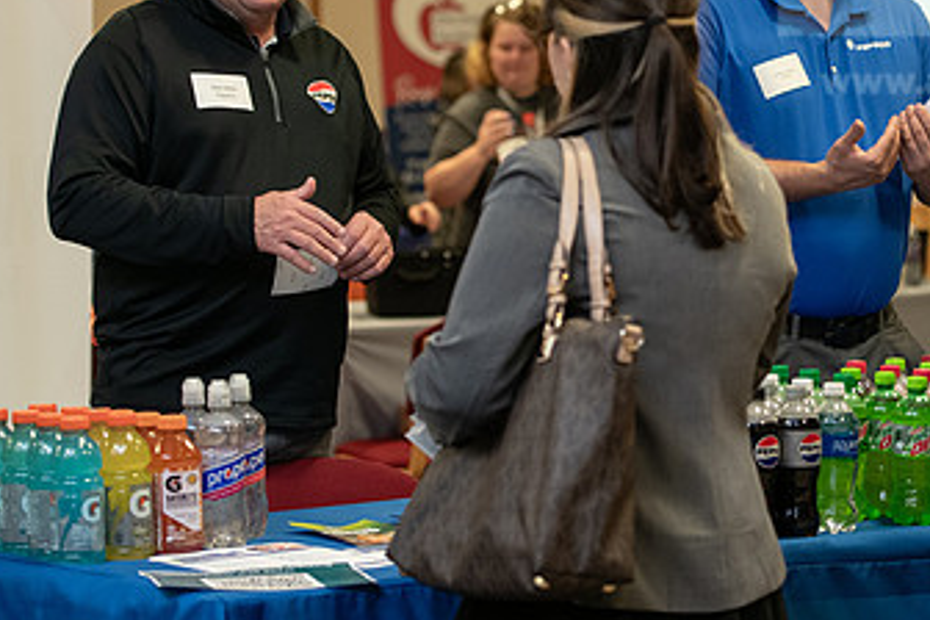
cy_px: 140
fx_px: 3565
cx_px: 695
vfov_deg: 9.9
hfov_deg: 14.8
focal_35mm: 138
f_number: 2.8
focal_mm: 80
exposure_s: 1/200
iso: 1600
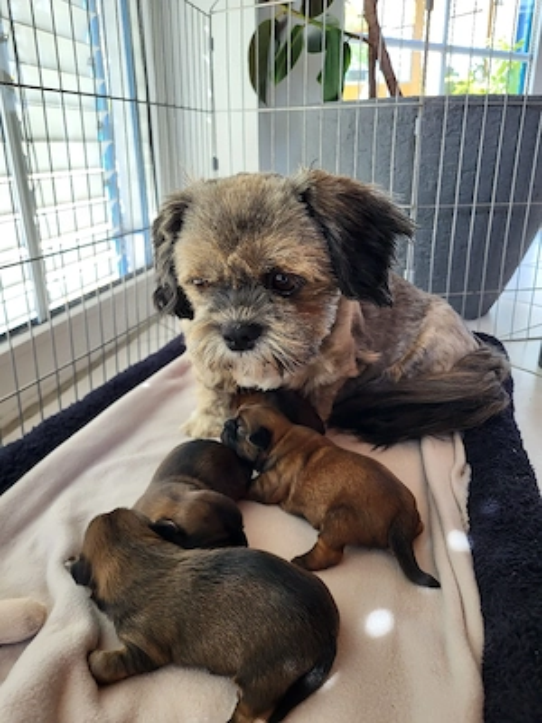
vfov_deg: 67.3
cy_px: 362
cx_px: 271
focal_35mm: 26
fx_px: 543
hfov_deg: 53.1
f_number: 1.8
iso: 80
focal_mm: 5.4
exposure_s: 1/101
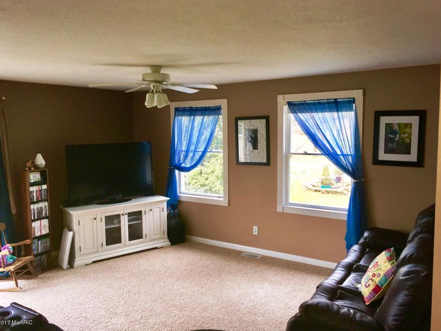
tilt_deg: -4.7
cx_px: 219
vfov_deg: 46.8
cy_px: 164
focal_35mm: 30
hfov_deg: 60.0
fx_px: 382
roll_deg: +0.0
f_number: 2.2
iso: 40
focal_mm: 4.15
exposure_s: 1/30
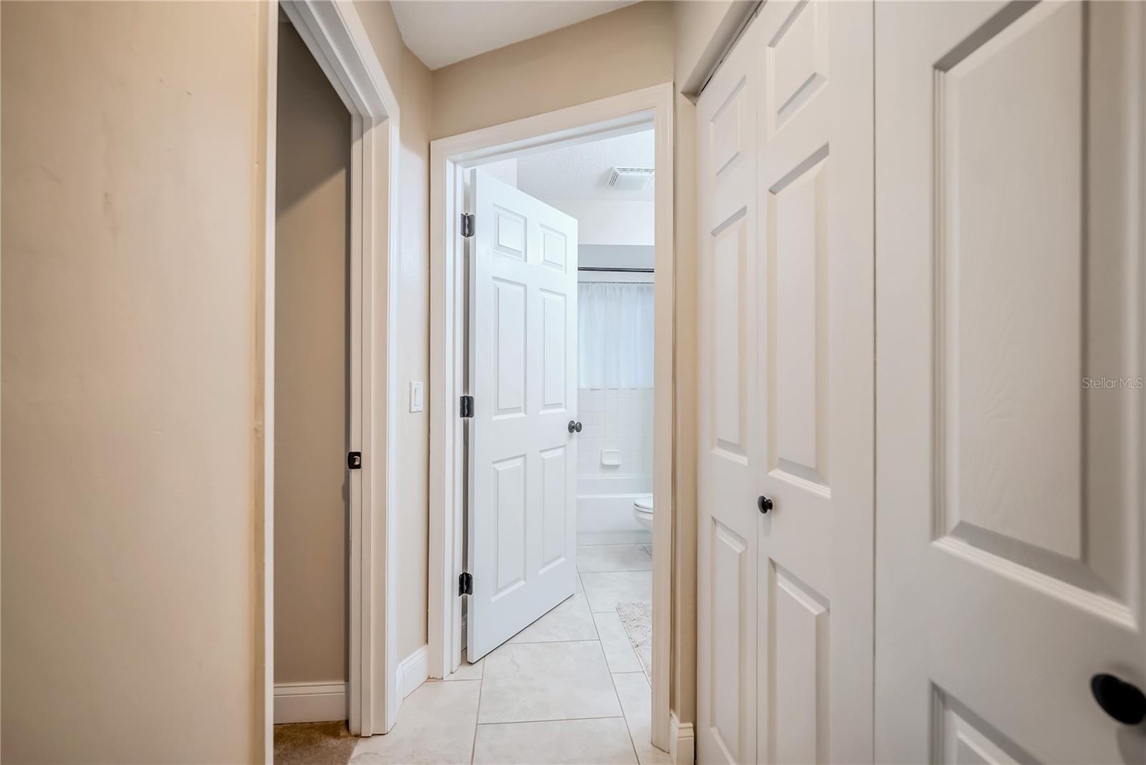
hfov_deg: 100.7
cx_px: 573
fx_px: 474
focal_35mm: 15
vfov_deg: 77.7
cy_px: 382
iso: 1000
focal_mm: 14.9
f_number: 4
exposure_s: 1/400
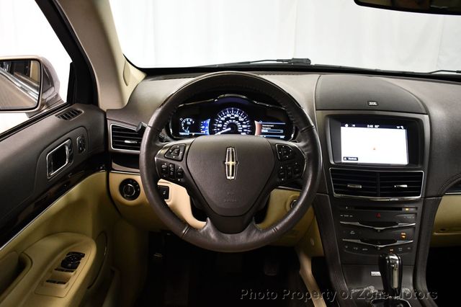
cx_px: 230
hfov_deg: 57.2
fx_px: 422
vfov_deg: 39.9
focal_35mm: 33
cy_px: 154
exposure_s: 1/125
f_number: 3.8
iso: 3200
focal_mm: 22
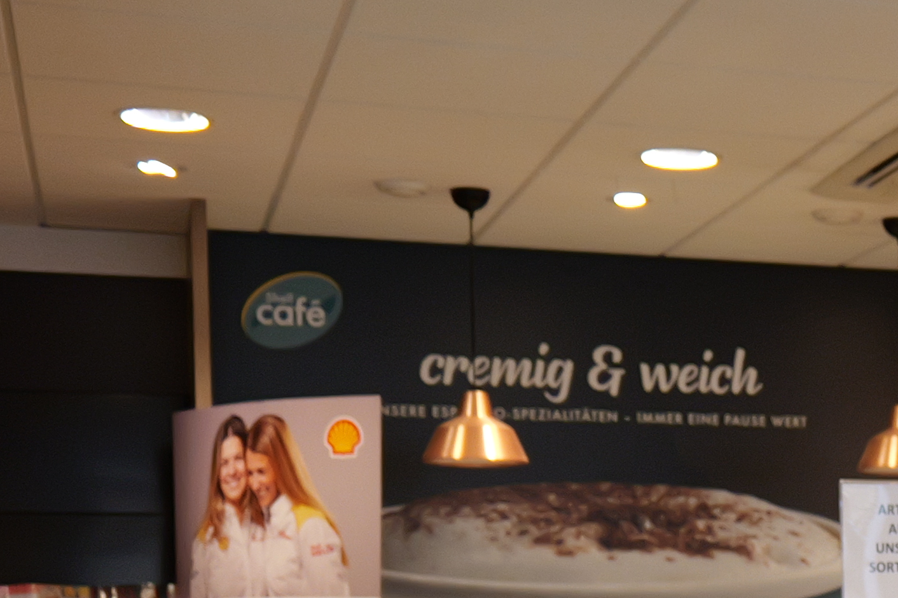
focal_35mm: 85
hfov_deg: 21.7
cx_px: 1150
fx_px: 2120
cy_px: 703
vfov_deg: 15.5
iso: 1250
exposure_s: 1/160
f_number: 3.5
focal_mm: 20
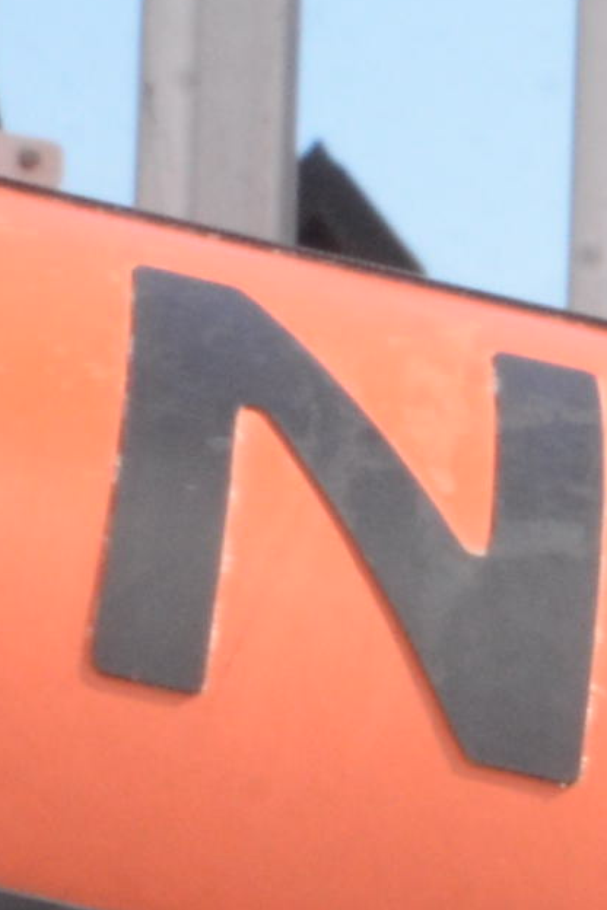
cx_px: 1976
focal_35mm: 444
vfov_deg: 4.6
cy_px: 1576
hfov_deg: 3.0
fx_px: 11229
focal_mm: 46
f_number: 22
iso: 1000
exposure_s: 1/200
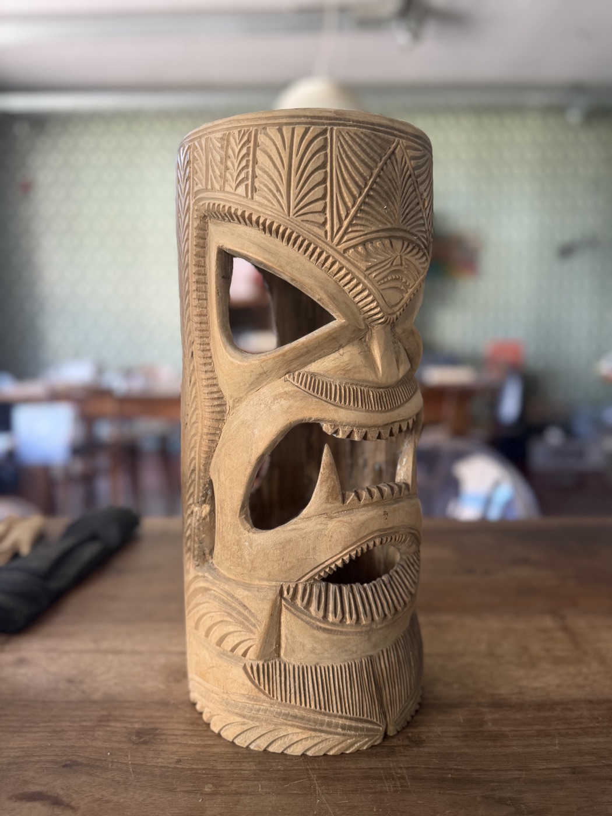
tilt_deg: -7.1
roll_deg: -0.8
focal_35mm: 24
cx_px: 306
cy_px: 408
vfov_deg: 71.6
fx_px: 566
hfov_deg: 56.8
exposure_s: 1/60
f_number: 1.78
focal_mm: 6.76
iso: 250
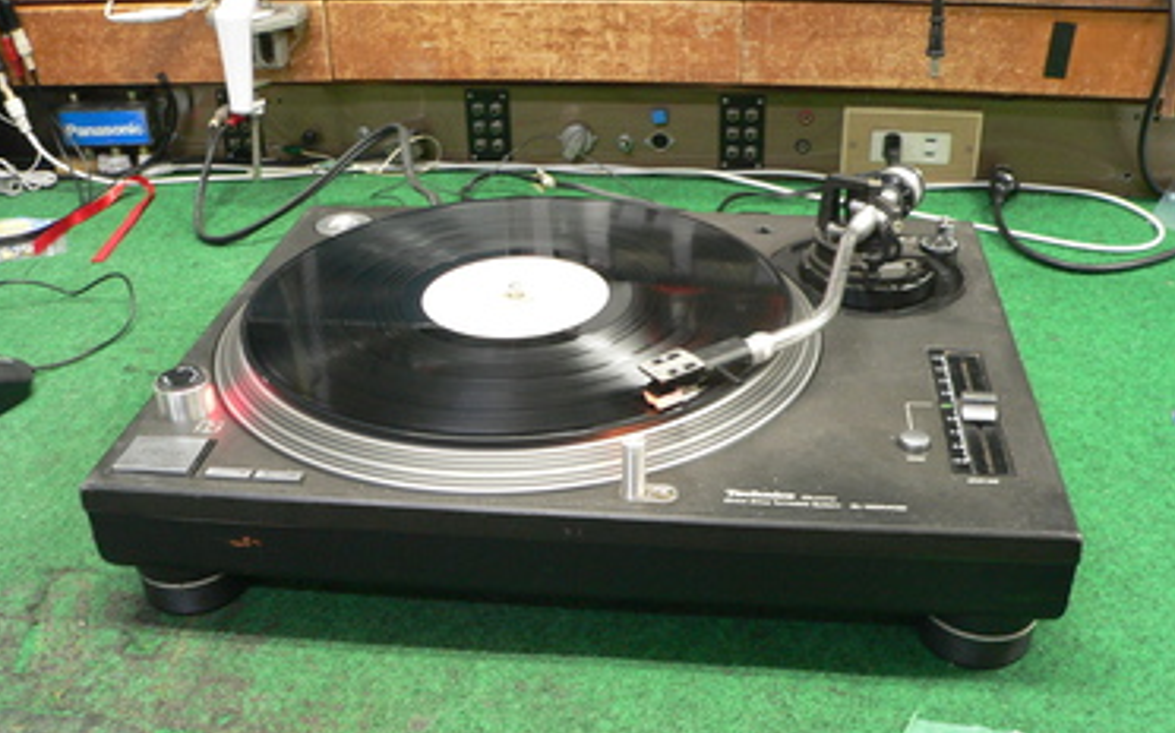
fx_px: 1248
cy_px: 438
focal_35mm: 39
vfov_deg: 32.6
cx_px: 578
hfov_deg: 50.4
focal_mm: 6
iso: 200
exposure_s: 1/8
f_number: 2.8
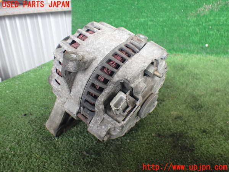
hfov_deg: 60.0
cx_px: 114
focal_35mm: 30
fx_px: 198
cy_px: 86
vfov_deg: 46.8
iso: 640
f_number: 2.3
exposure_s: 1/125
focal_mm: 5.4
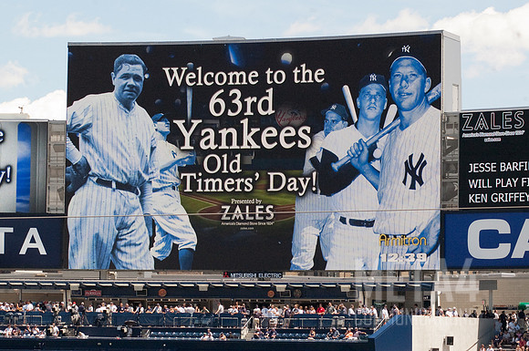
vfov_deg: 10.0
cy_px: 152
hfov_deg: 15.1
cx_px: 239
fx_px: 1998
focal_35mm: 136
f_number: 13
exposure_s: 1/640
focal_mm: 80
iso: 640
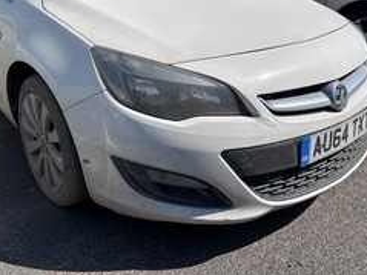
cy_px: 78
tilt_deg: -19.9
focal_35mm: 38
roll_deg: +1.8
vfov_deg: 37.0
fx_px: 403
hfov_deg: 48.8
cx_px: 155
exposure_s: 1/7463
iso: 50
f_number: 1.5
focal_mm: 5.7
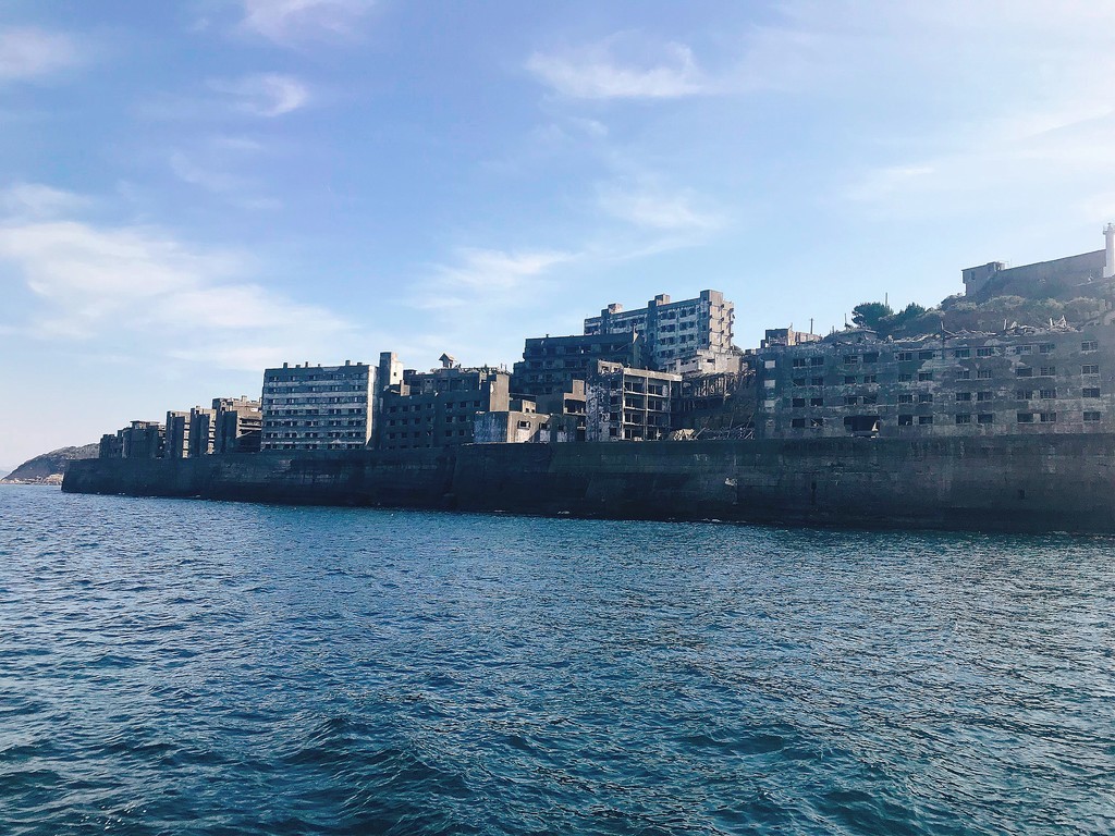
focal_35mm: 28
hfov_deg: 63.4
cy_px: 418
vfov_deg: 49.7
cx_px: 558
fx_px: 902
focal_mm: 3.99
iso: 20
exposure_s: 1/2398
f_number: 1.8
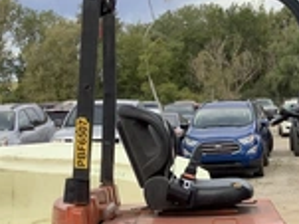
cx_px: 297
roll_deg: +0.7
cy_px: 190
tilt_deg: -7.9
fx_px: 708
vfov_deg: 17.8
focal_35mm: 82
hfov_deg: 22.9
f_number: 2.4
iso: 25
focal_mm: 3.3
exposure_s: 1/212
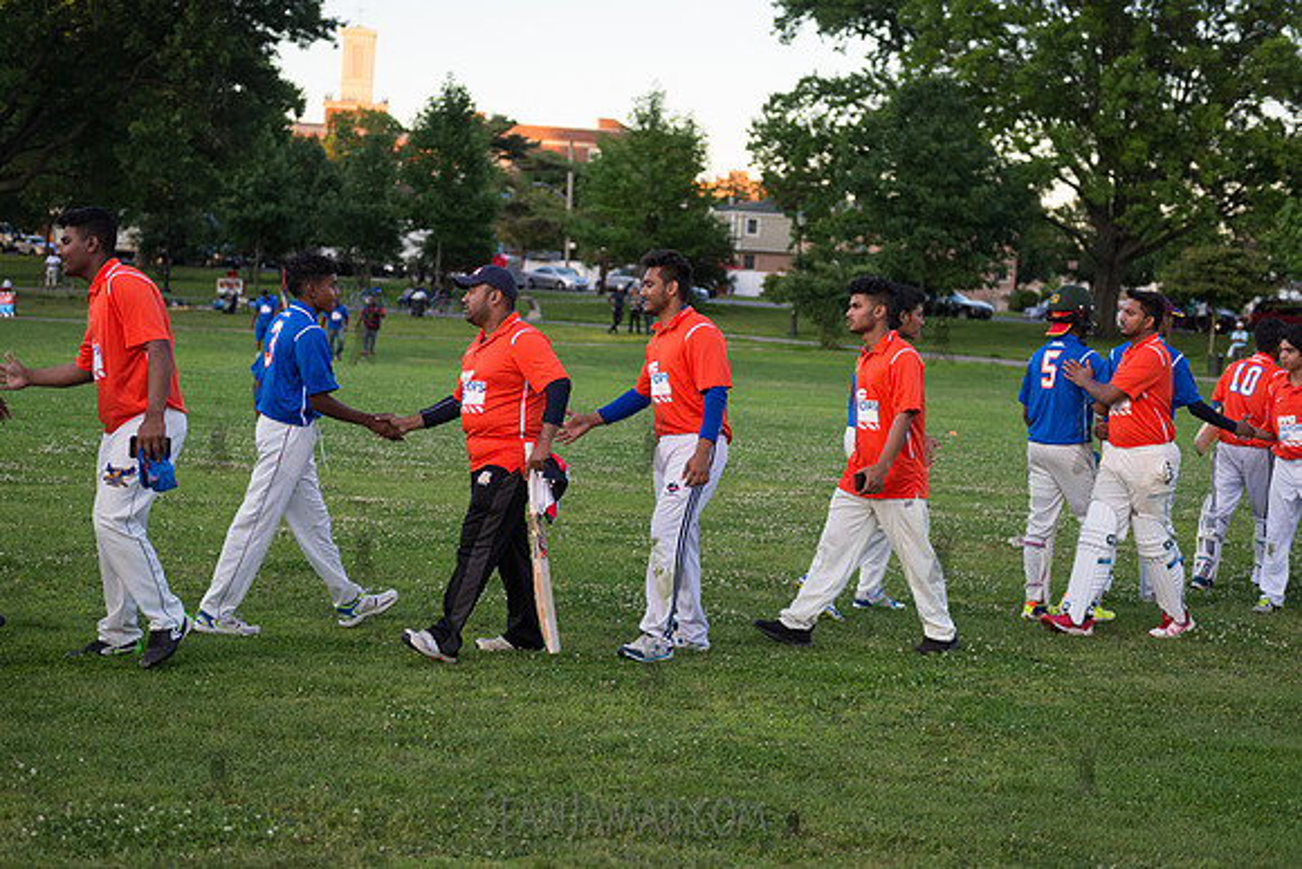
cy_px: 434
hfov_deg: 35.6
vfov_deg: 24.2
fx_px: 2026
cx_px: 651
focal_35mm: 56
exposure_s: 1/2000
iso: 1600
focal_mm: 56
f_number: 2.8
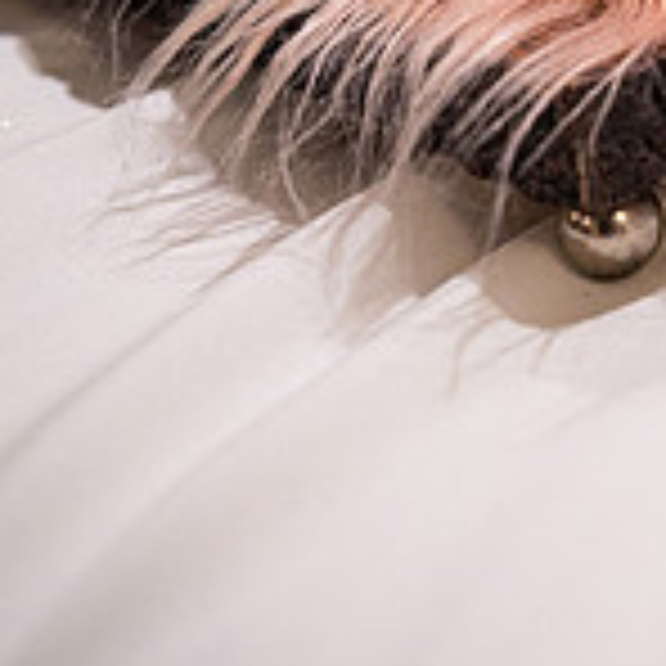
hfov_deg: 19.1
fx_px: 1741
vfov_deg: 20.2
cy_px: -142
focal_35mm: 80
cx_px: 981
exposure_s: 1/200
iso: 800
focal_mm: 24
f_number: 2.8
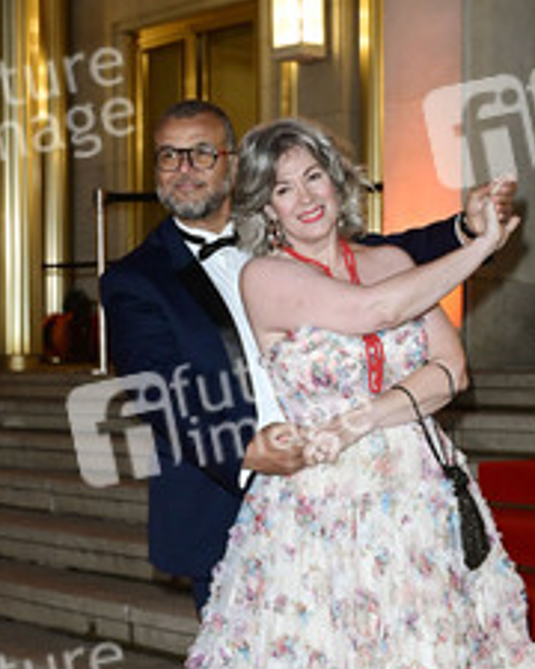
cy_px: 565
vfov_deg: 28.3
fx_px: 1287
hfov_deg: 23.5
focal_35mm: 65
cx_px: 306
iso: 5000
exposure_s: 1/200
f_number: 4.5
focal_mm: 39
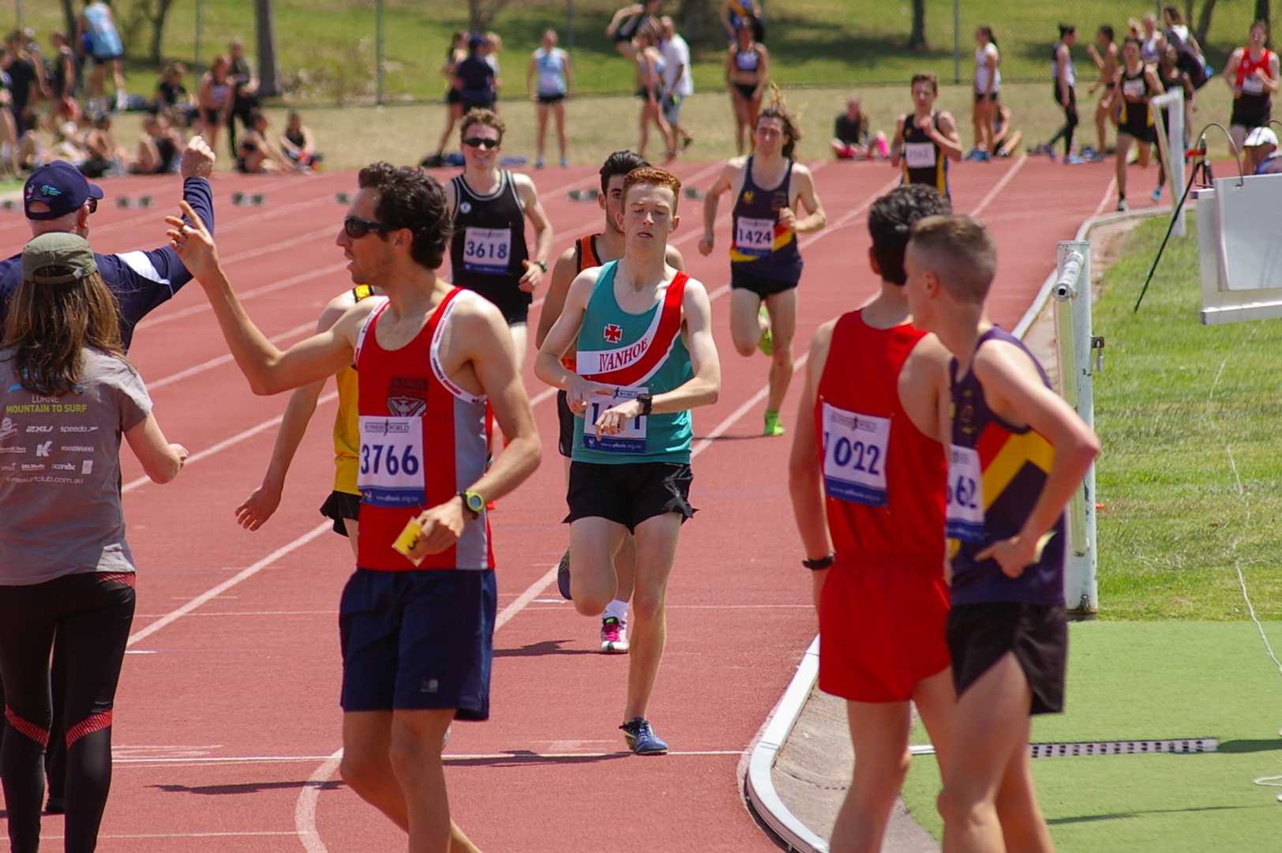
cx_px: 641
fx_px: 9073
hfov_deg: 8.1
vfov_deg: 5.4
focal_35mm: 255
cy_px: 426
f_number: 6.7
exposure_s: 1/1000
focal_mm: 170
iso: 200
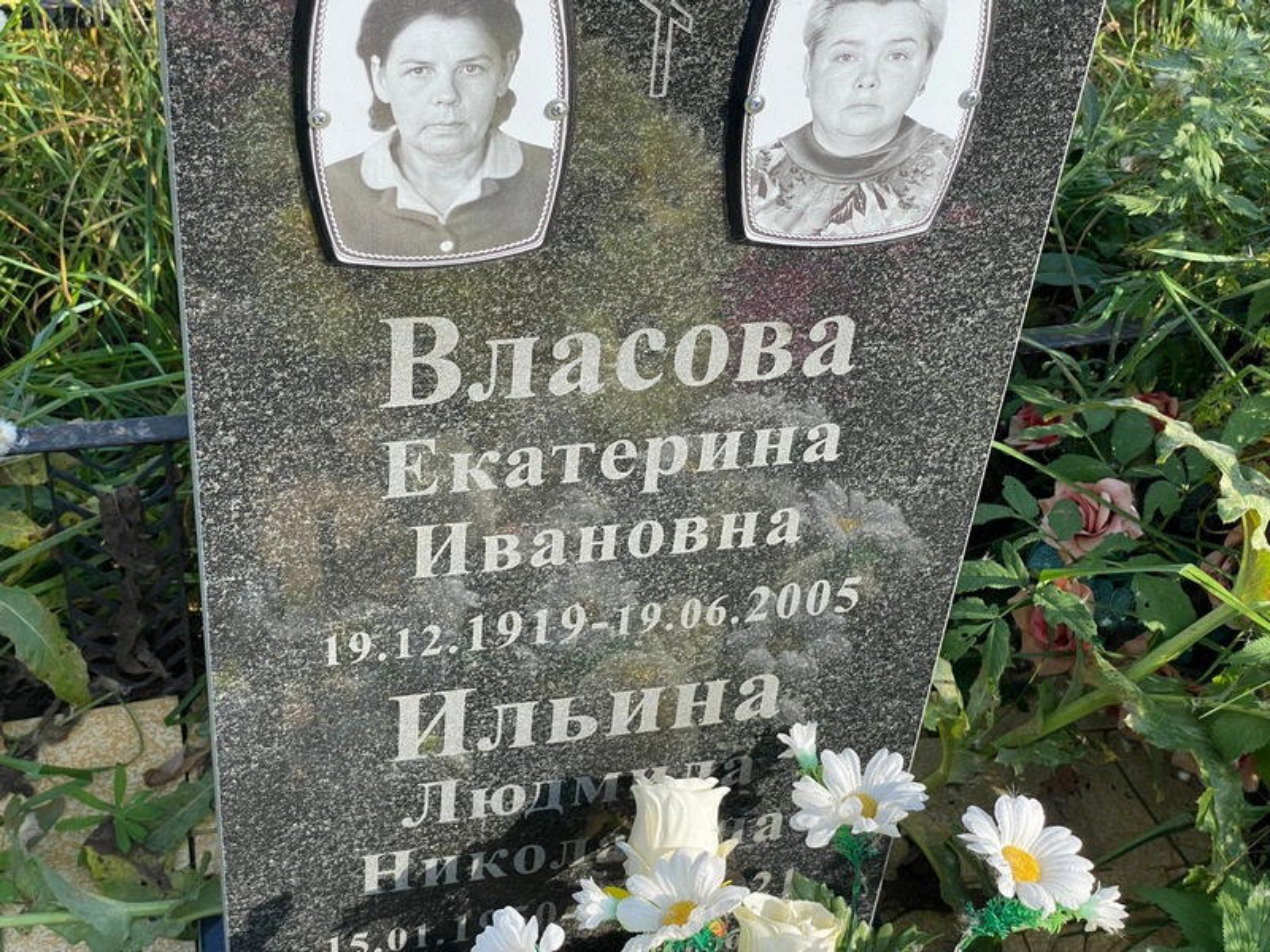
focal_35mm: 52
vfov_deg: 28.0
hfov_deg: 36.8
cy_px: 476
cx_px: 635
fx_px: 1908
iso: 20
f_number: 2
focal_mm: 6
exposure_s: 1/922
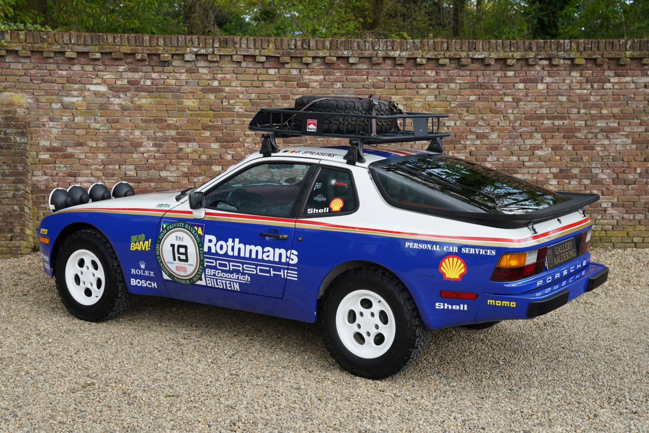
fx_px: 907
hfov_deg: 39.4
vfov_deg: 26.8
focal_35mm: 50
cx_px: 324
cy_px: 216
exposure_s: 1/50
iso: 100
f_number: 6.3
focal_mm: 50.3
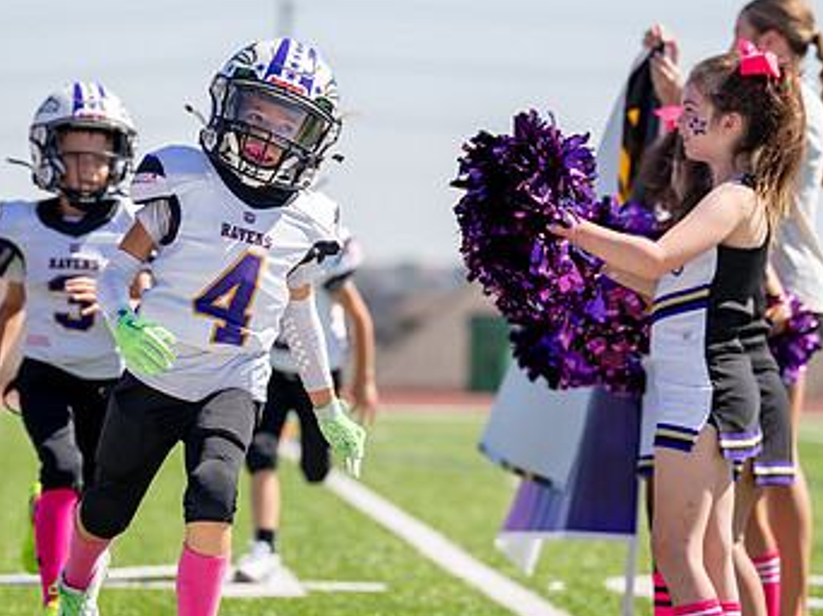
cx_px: 157
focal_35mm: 243
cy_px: 292
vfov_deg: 6.1
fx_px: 5773
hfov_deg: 8.1
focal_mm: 119
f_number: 2.8
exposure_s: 1/2500
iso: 160
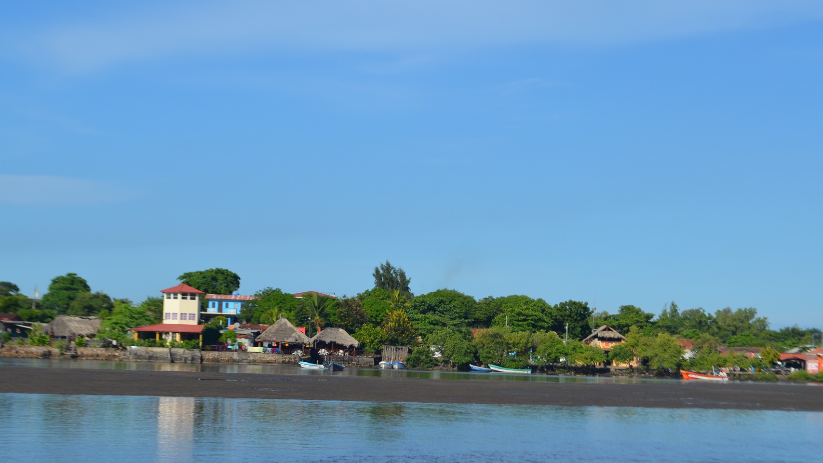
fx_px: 1724
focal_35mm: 79
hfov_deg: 26.9
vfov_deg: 15.3
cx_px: 412
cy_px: 243
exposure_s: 1/320
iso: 100
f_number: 9
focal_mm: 50
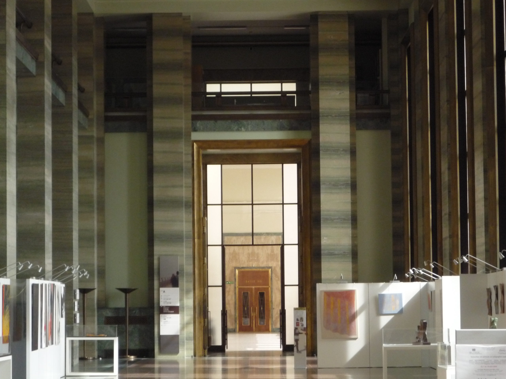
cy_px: 190
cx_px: 253
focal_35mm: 120
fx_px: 1754
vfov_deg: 12.3
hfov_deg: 16.4
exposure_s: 1/80
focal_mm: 20.8
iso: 400
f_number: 5.8
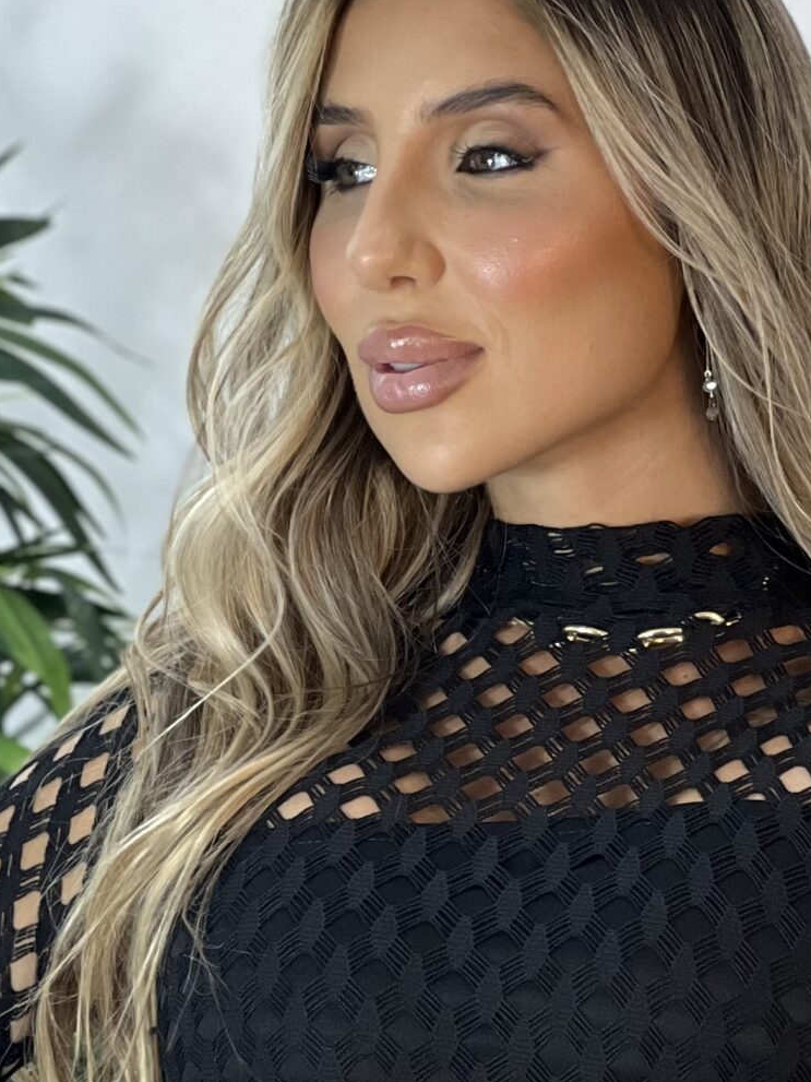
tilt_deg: -3.5
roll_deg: -0.1
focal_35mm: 199
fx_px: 6218
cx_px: 491
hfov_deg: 7.5
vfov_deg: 9.9
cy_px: 1045
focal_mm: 9
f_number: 2.8
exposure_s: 1/120
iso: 160
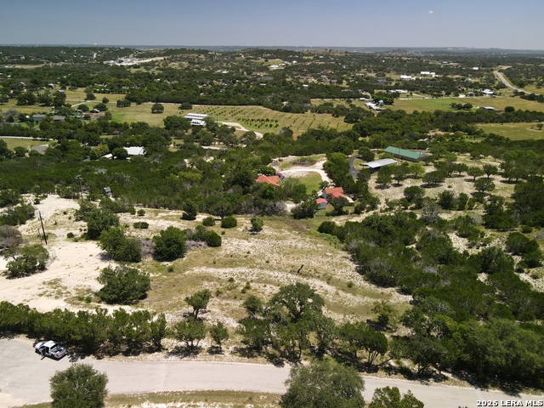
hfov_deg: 71.6
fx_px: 377
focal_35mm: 24
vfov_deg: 56.8
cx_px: 272
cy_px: 204
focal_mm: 4.5
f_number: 2.8
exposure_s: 1/60
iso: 100
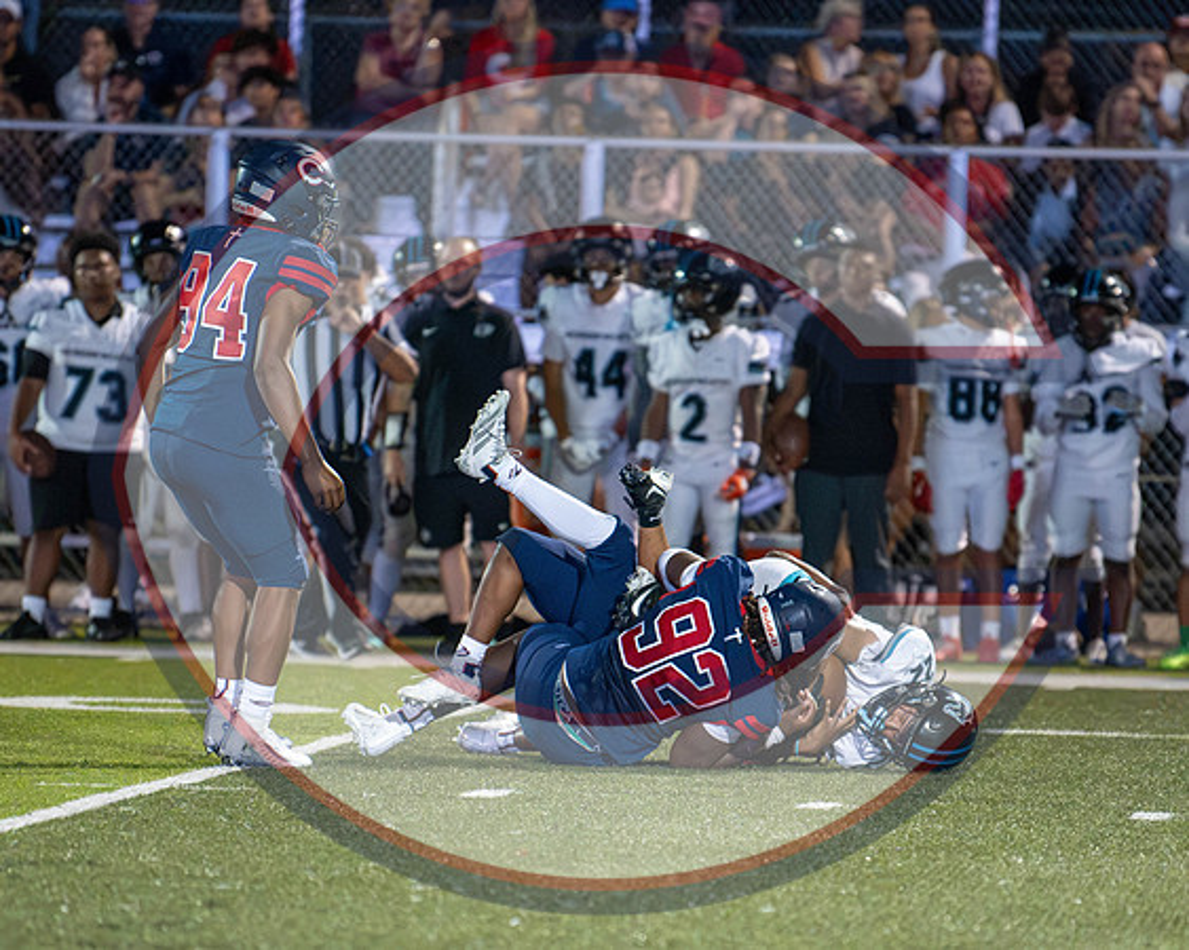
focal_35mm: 379
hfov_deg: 5.1
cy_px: 658
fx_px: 13320
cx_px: 626
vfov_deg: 4.1
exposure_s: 1/1000
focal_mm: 200
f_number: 2.8
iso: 12800
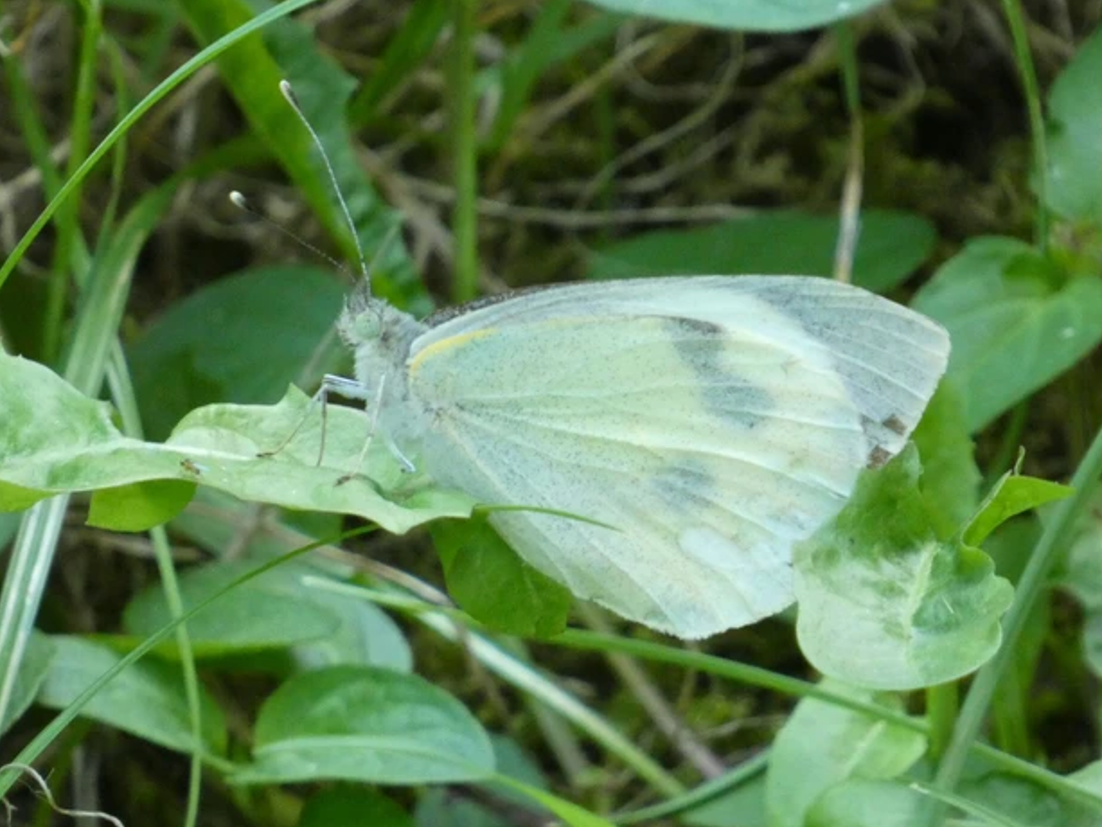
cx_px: 564
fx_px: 28402
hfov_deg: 2.2
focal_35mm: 892
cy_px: 415
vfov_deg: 1.7
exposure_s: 1/125
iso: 1250
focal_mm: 153.1
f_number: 7.1
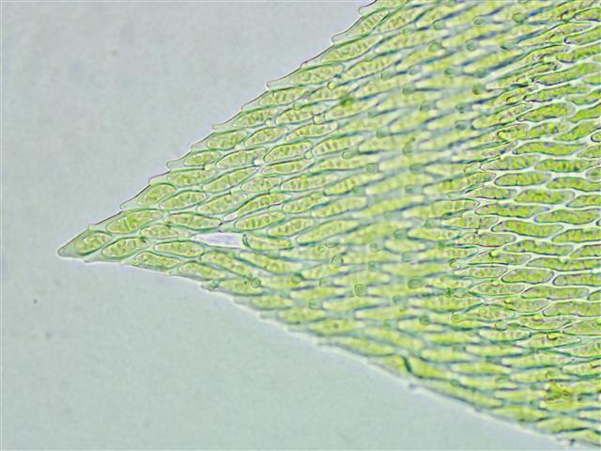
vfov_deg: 18.4
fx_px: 1389
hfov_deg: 24.4
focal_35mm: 80
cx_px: 300
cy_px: 226
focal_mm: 14.41
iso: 800
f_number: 4.4
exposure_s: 1/40
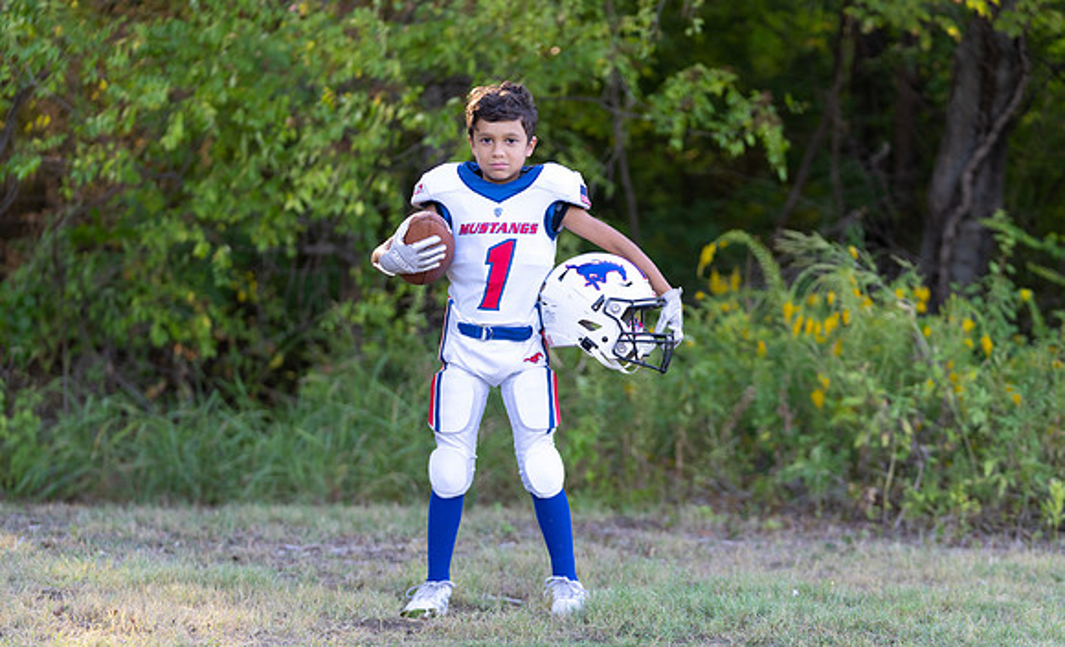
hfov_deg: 20.3
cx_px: 548
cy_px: 325
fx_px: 2971
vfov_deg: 12.4
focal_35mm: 103
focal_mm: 95
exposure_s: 1/320
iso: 250
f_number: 2.8
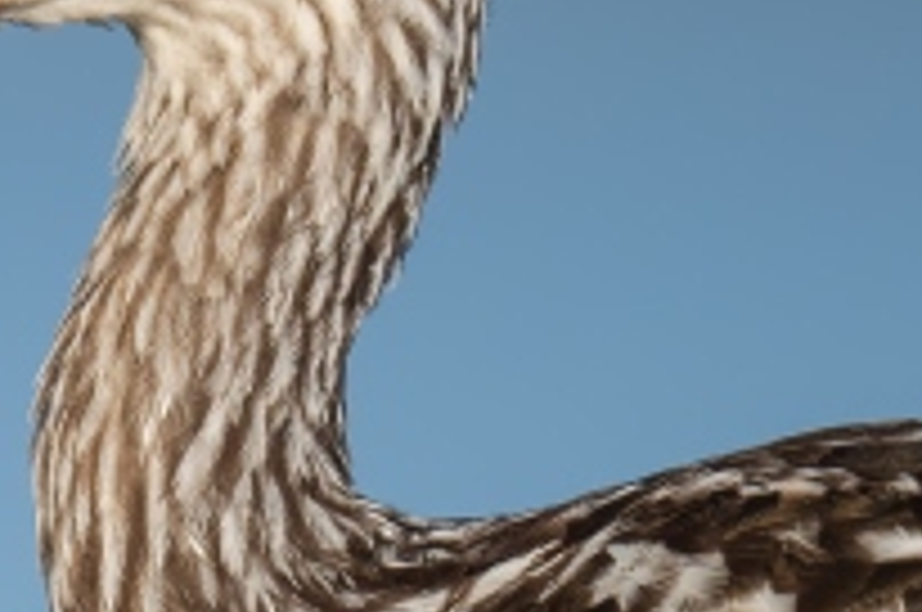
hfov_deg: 0.6
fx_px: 83898
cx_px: -378
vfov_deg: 0.4
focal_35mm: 3281
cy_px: 511
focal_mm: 560
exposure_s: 1/3200
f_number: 6.3
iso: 1250
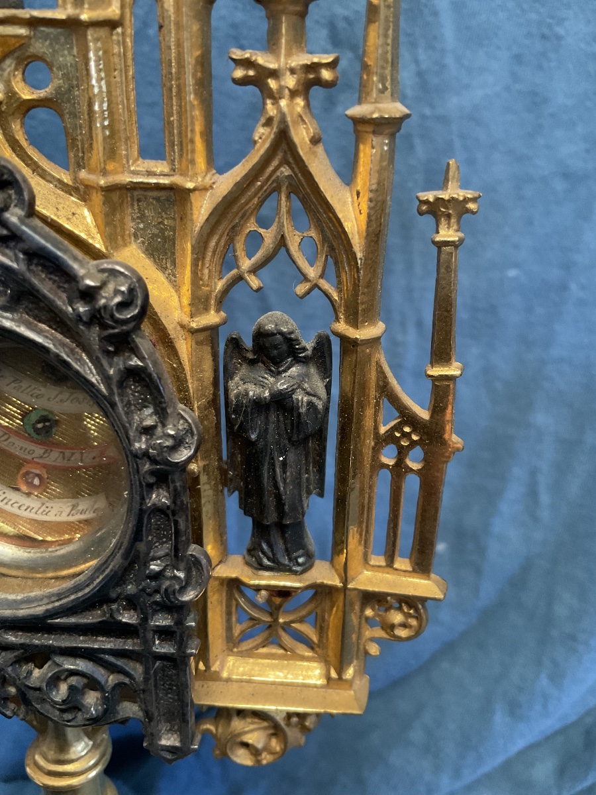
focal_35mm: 29
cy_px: 398
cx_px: 298
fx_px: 666
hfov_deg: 48.2
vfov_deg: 61.7
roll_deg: -0.2
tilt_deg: -25.0
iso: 250
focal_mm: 3
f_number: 1.8
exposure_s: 1/30
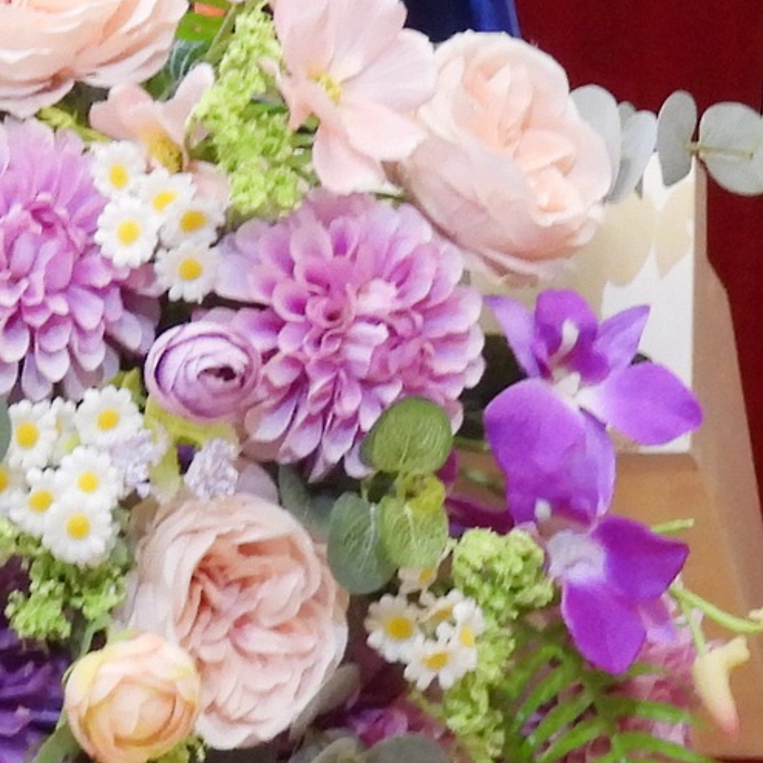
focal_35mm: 916
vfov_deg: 1.9
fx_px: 22843
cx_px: -195
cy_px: -39
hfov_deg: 1.9
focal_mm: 35.7
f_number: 4.5
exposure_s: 1/25
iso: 400
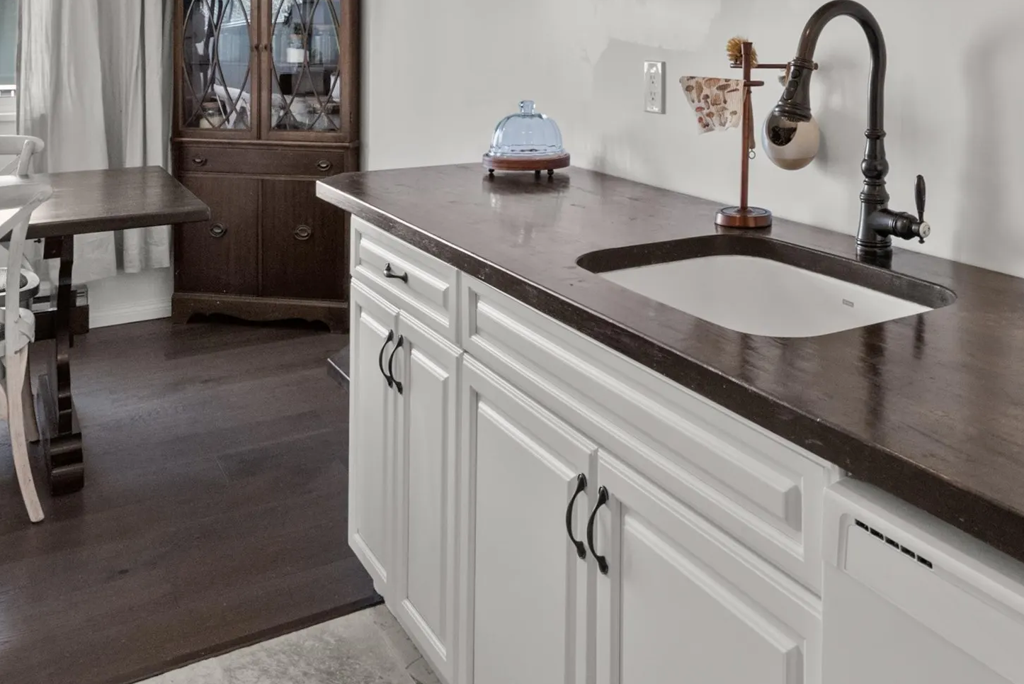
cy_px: 20
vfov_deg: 35.6
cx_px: 645
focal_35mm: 34
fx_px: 967
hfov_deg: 55.1
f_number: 10
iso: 3200
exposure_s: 1/30
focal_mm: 16
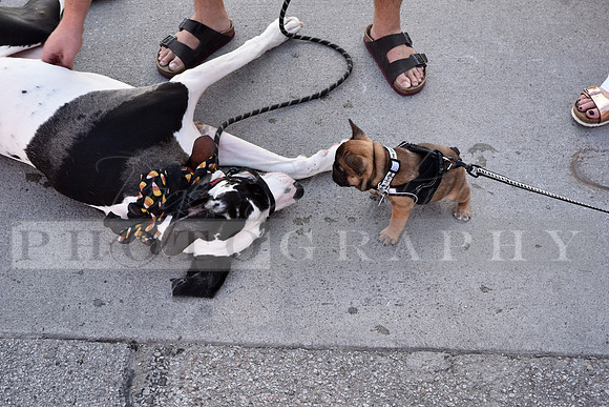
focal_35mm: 50
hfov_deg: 39.6
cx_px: 304
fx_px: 846
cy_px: 204
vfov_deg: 27.0
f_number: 8
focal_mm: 50
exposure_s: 1/250
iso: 800
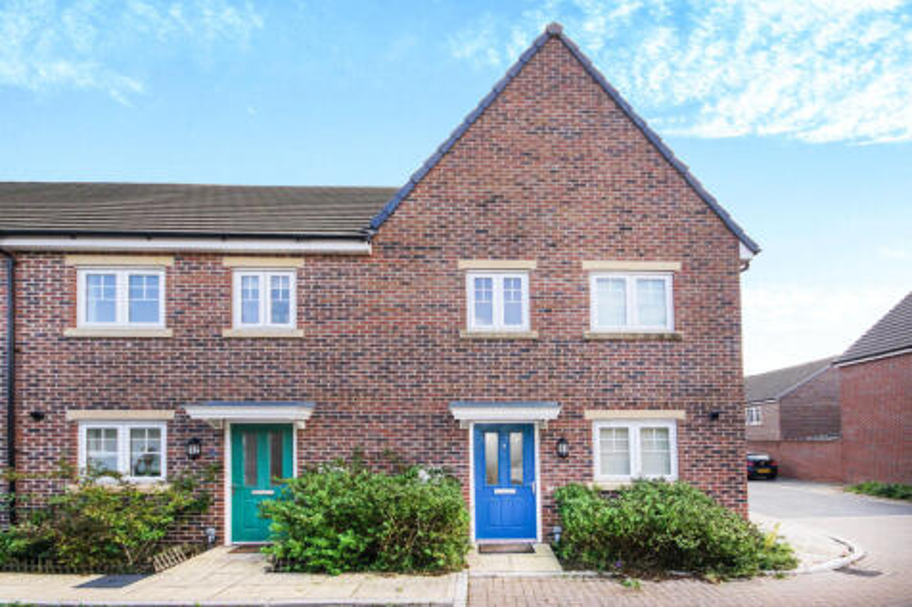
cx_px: 456
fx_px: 380
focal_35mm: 15
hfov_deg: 100.4
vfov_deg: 77.3
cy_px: 304
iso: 100
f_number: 5.6
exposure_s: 1/125
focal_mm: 10
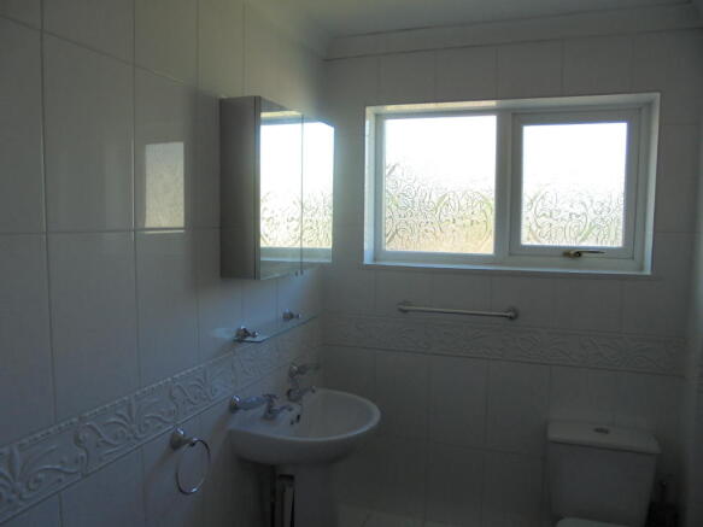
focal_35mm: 26
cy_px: 264
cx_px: 352
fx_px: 528
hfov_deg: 67.3
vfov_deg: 53.0
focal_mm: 4.6
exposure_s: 1/80
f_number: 3.5
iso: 100
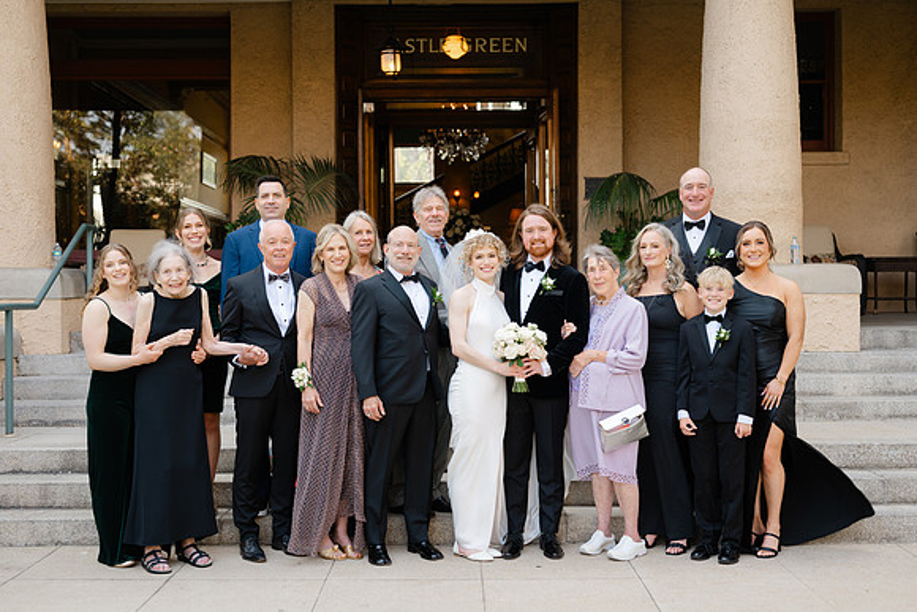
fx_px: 1274
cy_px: 306
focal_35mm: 50
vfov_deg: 27.0
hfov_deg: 39.6
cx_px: 458
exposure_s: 1/80
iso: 64
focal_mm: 50
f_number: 3.5
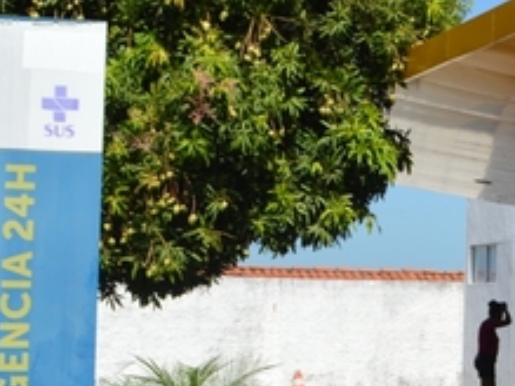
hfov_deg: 13.9
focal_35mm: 137
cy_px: 115
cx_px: 668
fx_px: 2037
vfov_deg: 10.8
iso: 100
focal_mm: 26
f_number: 8
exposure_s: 1/250
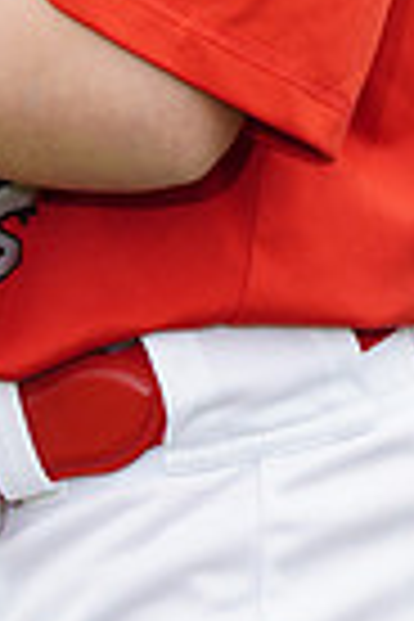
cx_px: -115
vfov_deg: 3.0
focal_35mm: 685
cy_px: -459
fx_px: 11815
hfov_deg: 2.0
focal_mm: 163
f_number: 5.6
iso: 100
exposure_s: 1/250
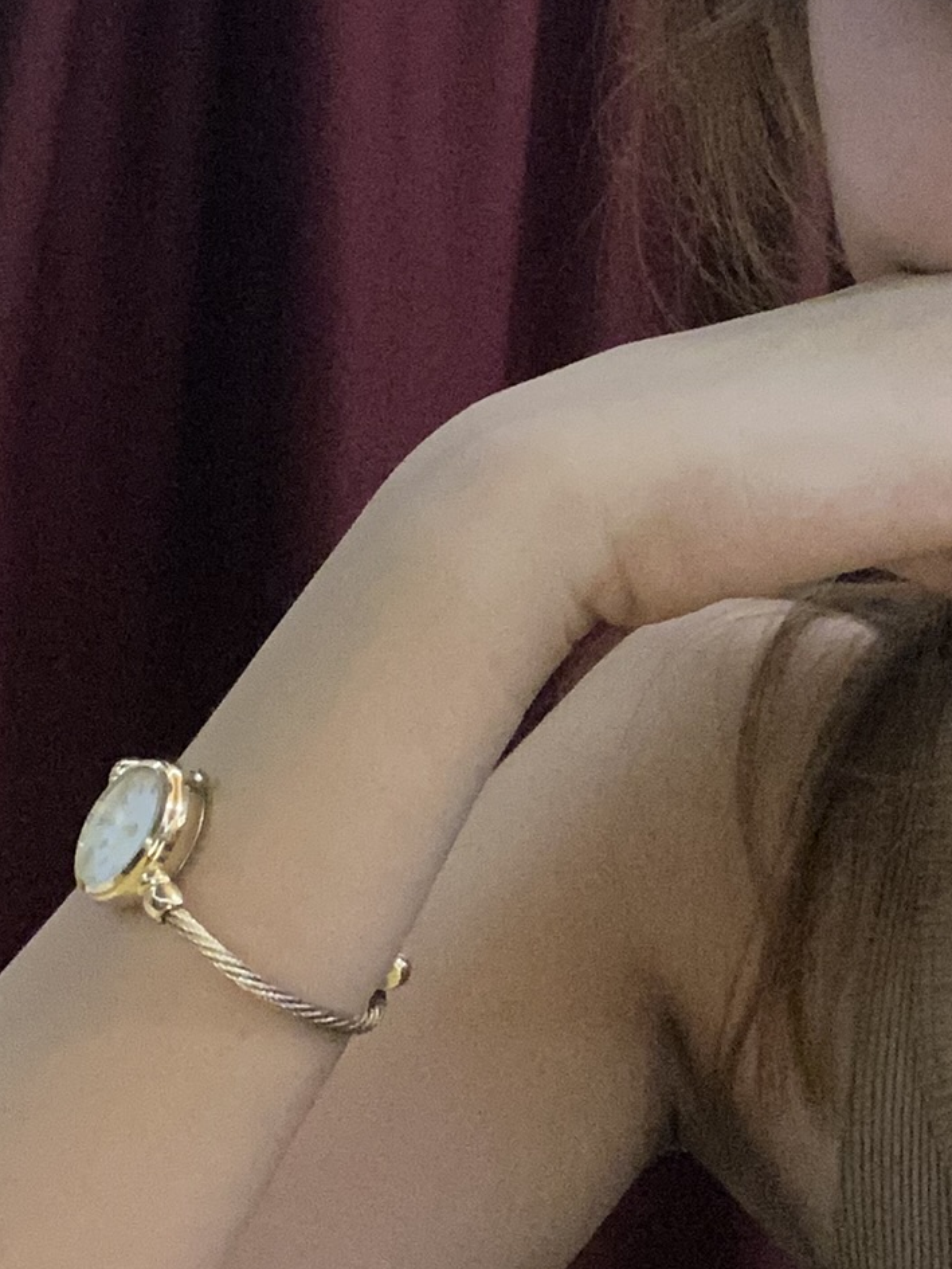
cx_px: 961
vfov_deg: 29.7
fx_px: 2383
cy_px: 465
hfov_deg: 21.7
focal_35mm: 65
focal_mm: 2.71
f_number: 2.2
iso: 500
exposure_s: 1/26
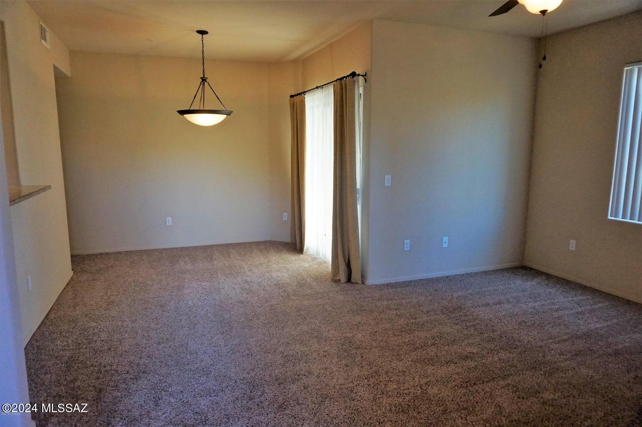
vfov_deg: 53.1
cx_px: 321
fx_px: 428
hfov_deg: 73.8
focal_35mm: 24
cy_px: 214
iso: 1000
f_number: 4
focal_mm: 16
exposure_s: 1/160
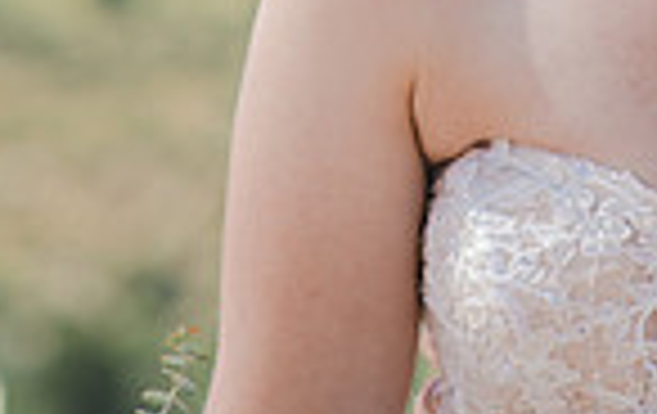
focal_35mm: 343
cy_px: -382
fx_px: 6156
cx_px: 594
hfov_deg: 6.1
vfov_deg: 3.8
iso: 100
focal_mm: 85
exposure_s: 1/500
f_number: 3.2
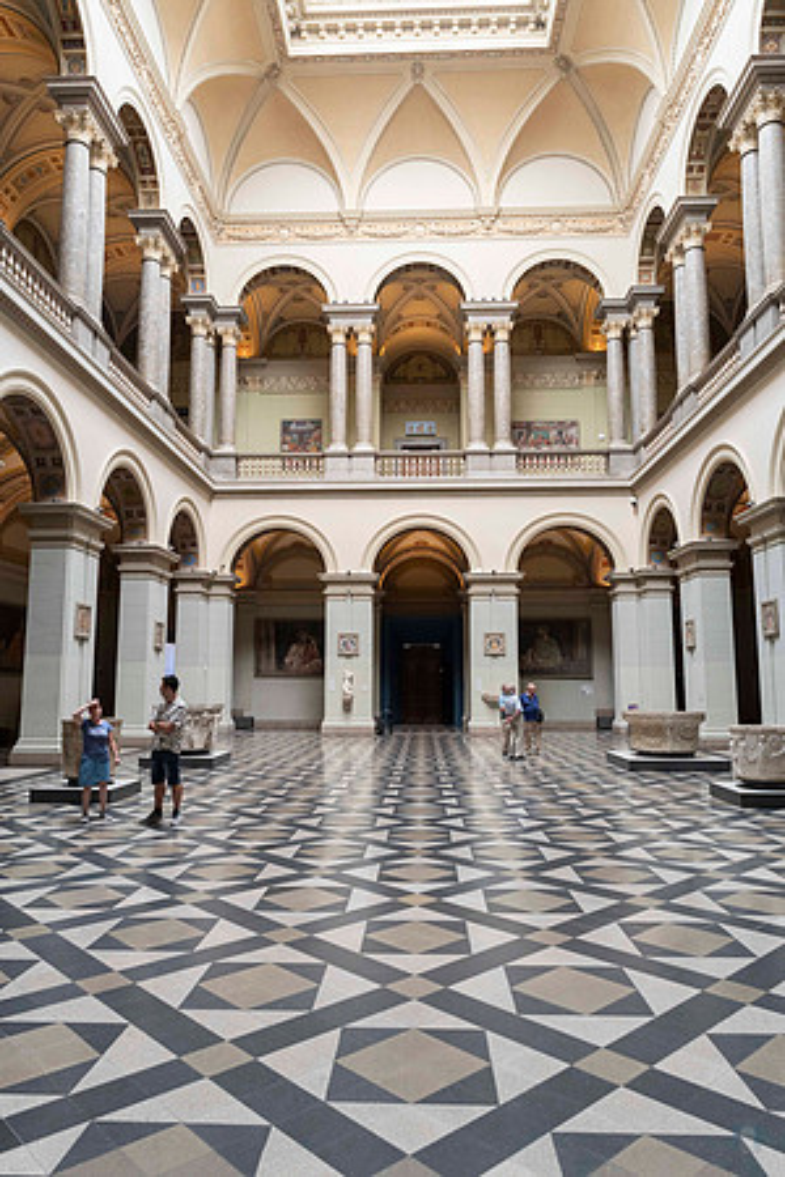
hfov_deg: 53.1
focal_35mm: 24
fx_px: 785
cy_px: 588
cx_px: 392
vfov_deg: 73.7
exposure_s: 1/50
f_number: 5.6
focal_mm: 24
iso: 640
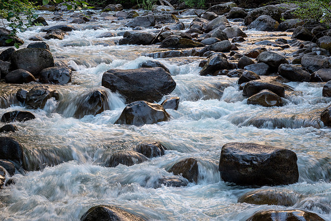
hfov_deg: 21.5
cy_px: 110
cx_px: 166
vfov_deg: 14.4
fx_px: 874
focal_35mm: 95
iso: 100
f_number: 7.1
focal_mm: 34.68
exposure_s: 1/20
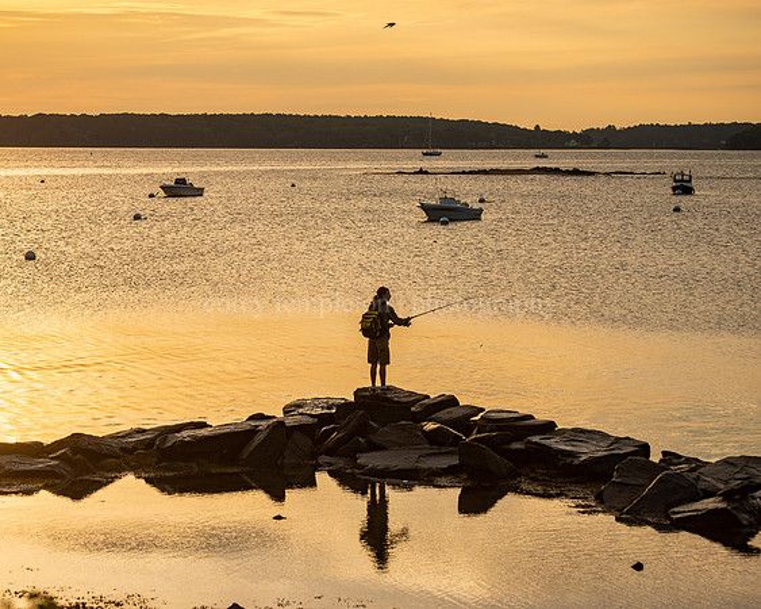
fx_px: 2417
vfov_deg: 14.3
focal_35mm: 107
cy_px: 307
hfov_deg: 17.9
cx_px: 367
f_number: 5.6
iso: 640
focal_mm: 92
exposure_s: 1/4000
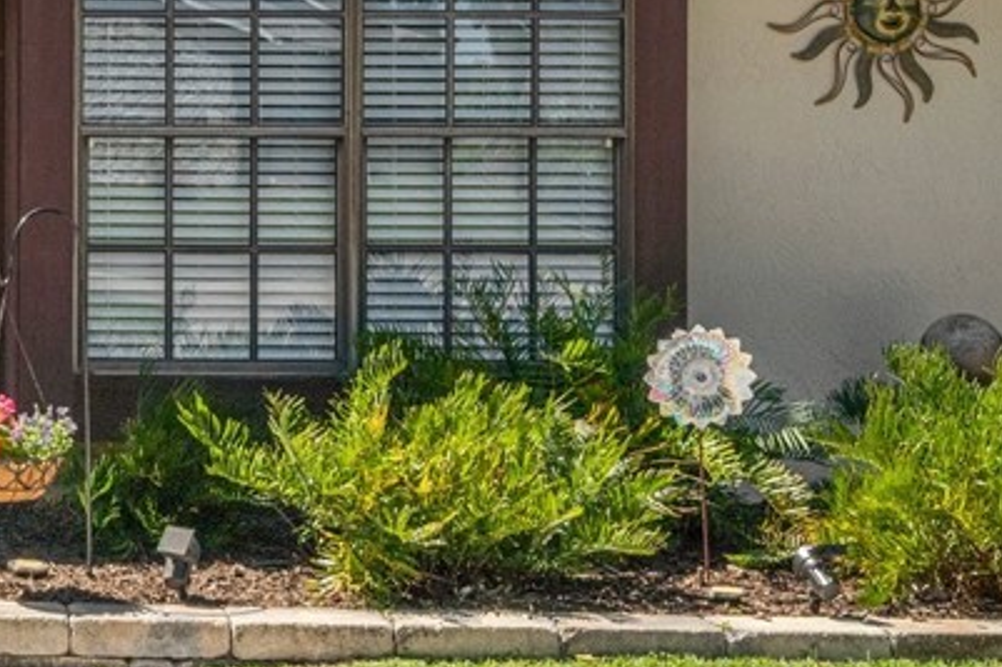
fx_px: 2375
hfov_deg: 21.3
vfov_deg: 15.8
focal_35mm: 85
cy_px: 84
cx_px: -345
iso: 320
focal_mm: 21
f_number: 8
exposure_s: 1/1000
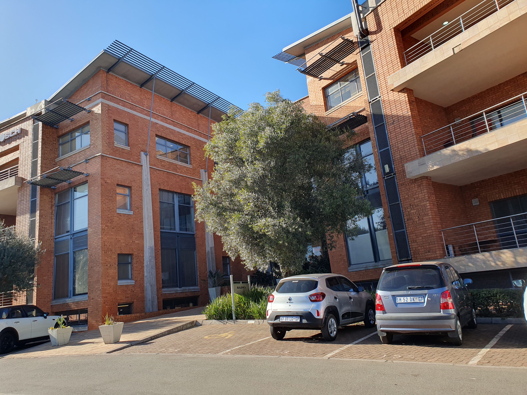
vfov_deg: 53.1
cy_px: 198
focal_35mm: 26
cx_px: 264
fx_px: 396
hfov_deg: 67.3
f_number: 2.4
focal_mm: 4.32
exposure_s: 1/562
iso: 50
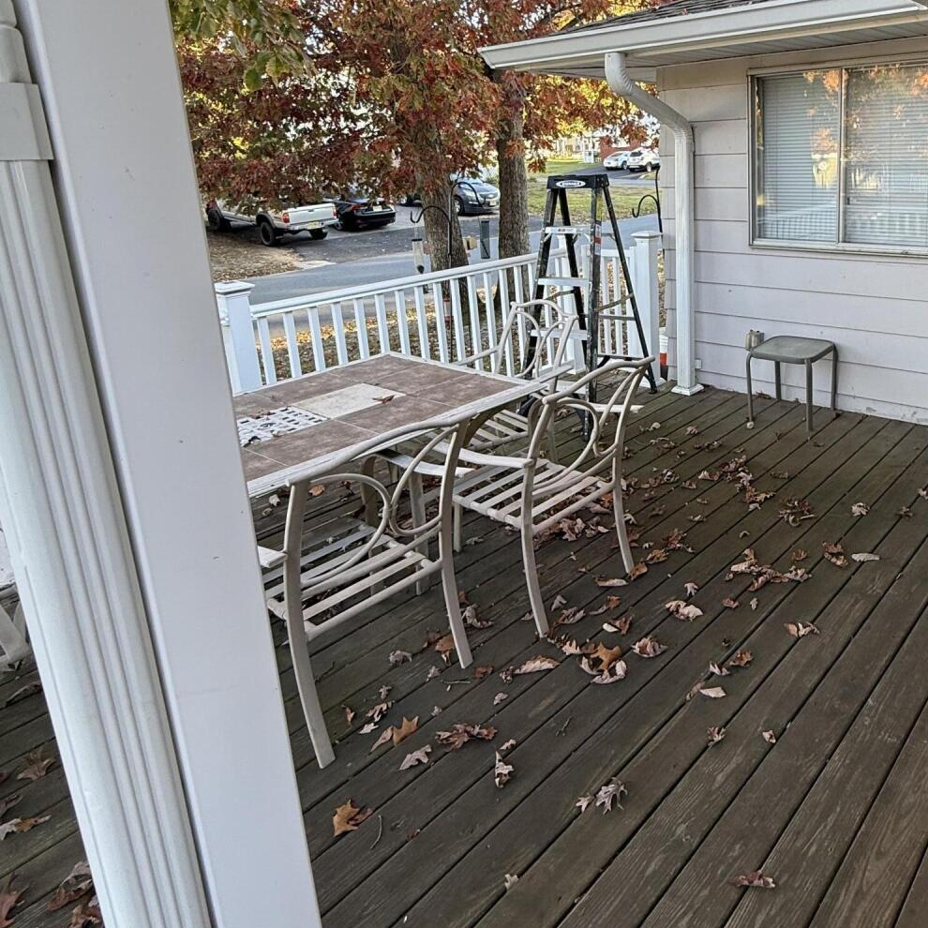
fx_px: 758
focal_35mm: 25
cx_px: 688
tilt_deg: -11.8
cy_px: 323
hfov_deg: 59.8
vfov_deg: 61.7
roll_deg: +2.1
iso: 64
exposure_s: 1/99
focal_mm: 2.22
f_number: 2.2
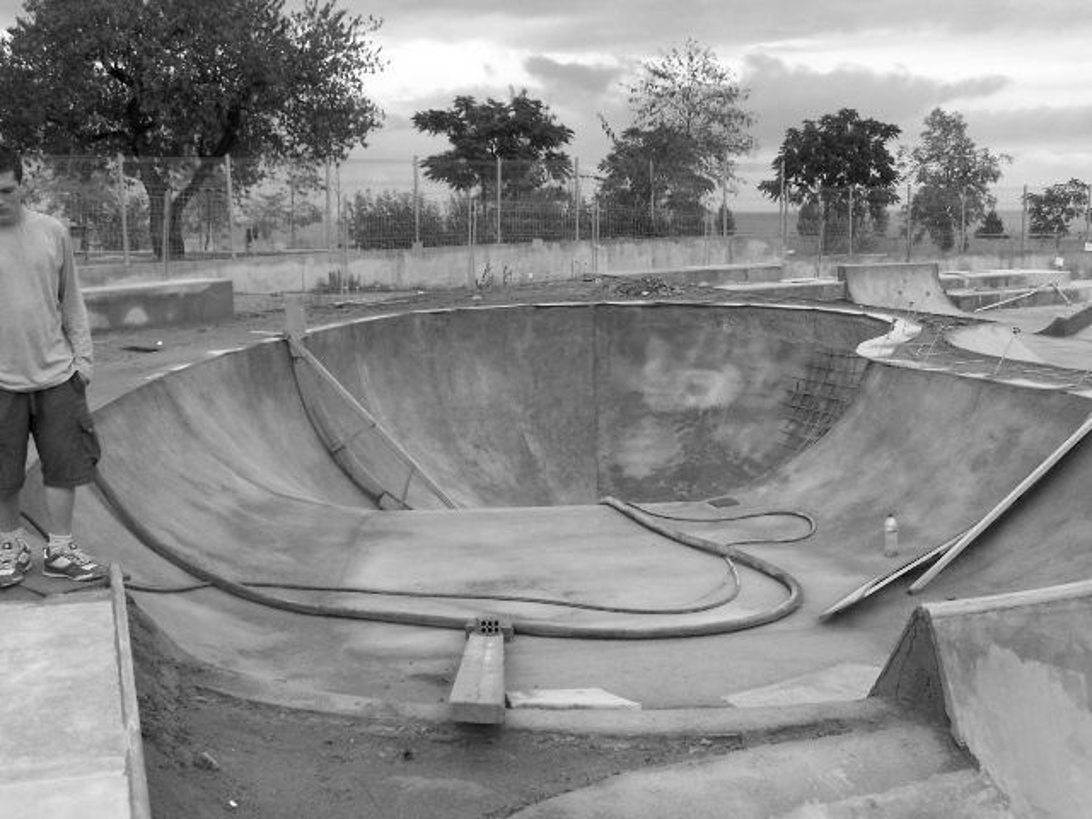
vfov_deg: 37.7
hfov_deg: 49.0
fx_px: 1199
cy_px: 410
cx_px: 546
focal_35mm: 38
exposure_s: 1/200
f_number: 5
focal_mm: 6.3
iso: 200
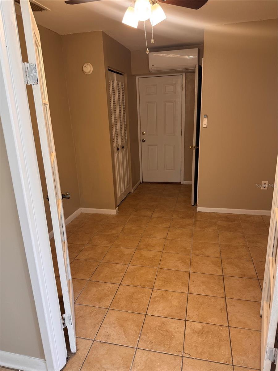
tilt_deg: -15.8
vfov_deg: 71.6
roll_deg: +2.7
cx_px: 139
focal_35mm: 24
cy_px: 186
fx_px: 257
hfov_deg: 56.8
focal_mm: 6.76
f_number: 1.78
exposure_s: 1/60
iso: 160
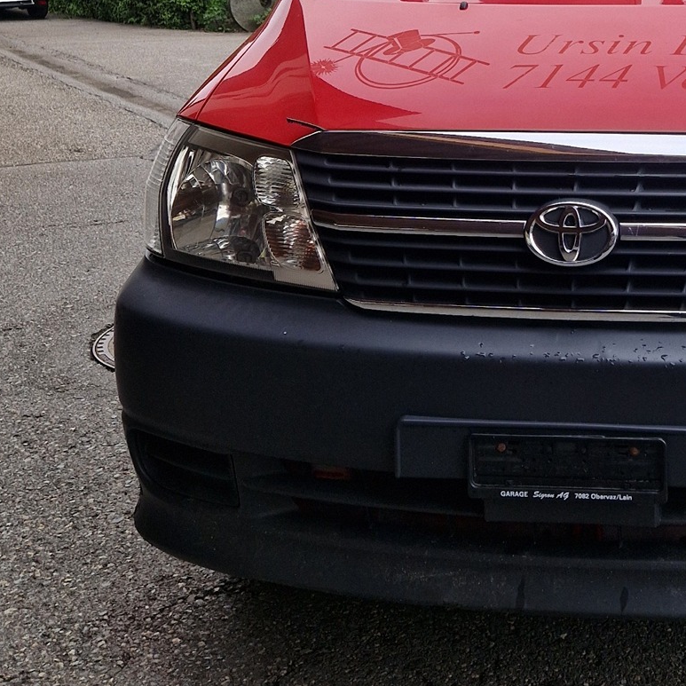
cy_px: 35
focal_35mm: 53
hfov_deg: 30.6
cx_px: 631
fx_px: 1188
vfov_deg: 30.4
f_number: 1.8
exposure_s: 1/667
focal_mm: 5.4
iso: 50
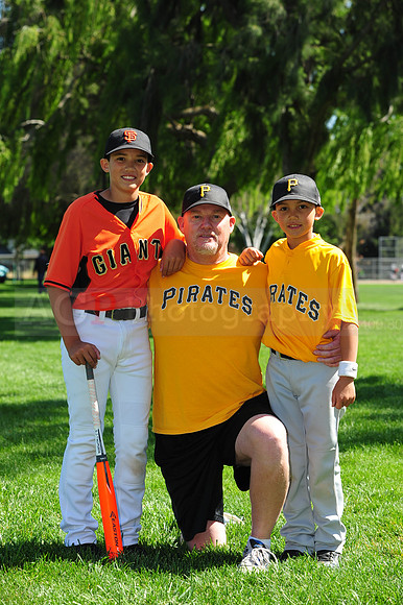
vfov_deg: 22.2
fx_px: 1547
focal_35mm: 92
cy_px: 302
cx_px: 202
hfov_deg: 14.8
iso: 200
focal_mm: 92
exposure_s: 1/400
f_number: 6.3
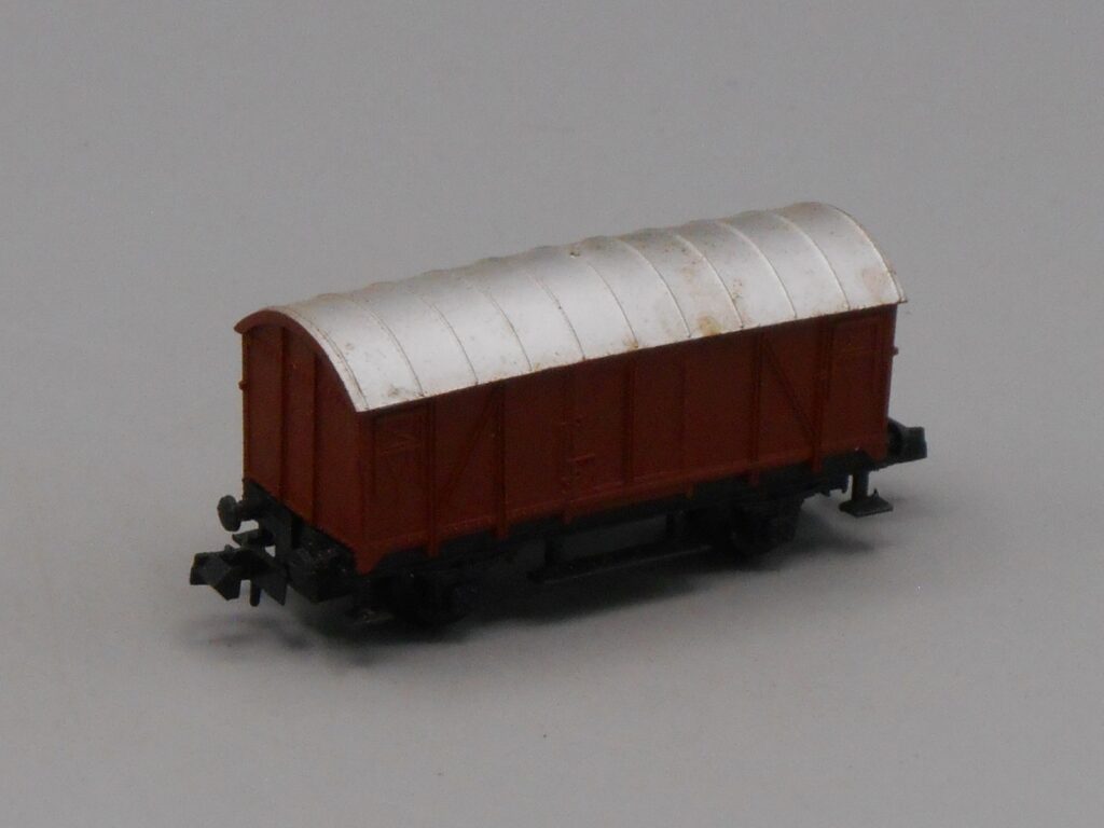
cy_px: 414
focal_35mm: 105
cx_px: 552
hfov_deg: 18.7
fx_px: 3349
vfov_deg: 14.1
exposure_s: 1/250
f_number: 5.1
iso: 280
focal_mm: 18.8
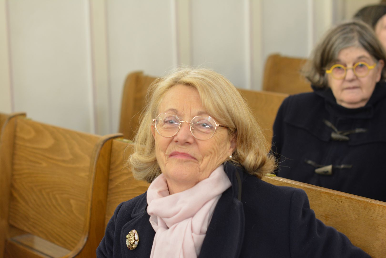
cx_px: 193
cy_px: 129
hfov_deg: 27.0
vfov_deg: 18.2
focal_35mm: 75
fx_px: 804
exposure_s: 1/40
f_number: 3.2
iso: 800
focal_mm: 50
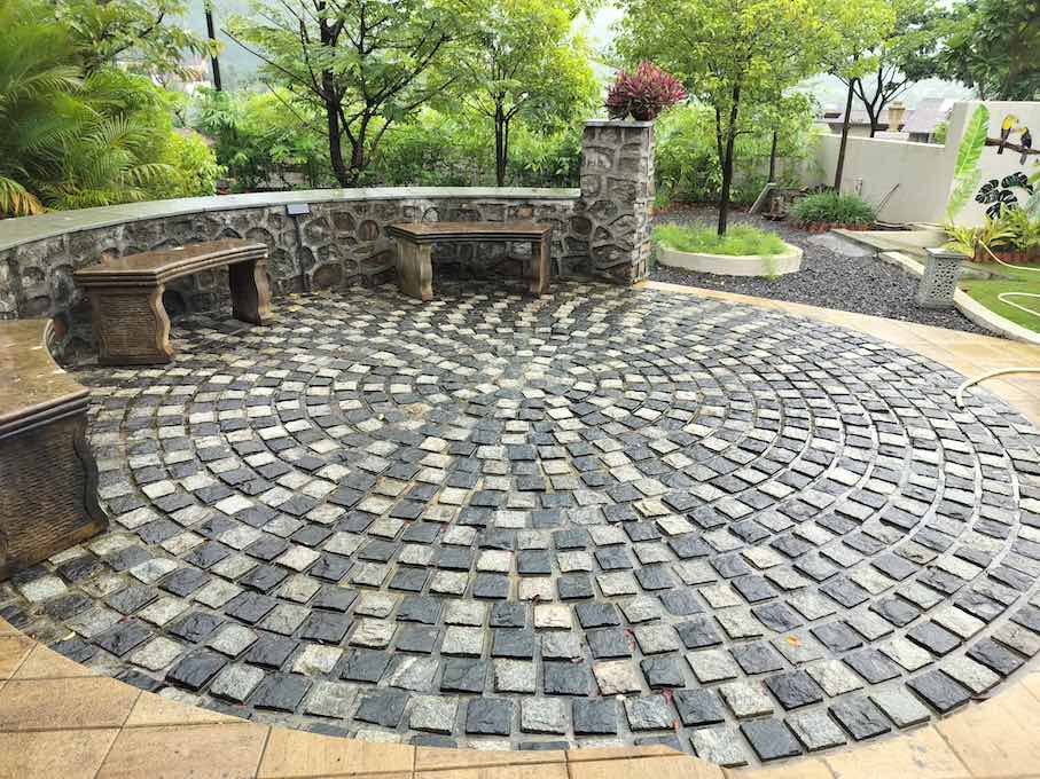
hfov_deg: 71.6
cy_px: 390
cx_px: 520
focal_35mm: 24
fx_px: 721
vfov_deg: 56.8
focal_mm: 5.24
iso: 100
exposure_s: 1/50
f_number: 1.7
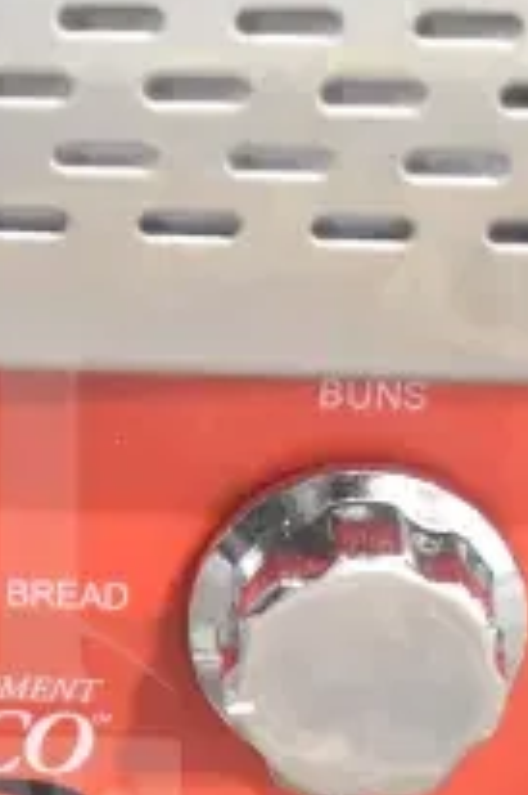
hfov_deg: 9.4
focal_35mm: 142
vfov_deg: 14.4
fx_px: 3129
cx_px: -254
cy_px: 616
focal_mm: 32
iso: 6400
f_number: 4.5
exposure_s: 1/80
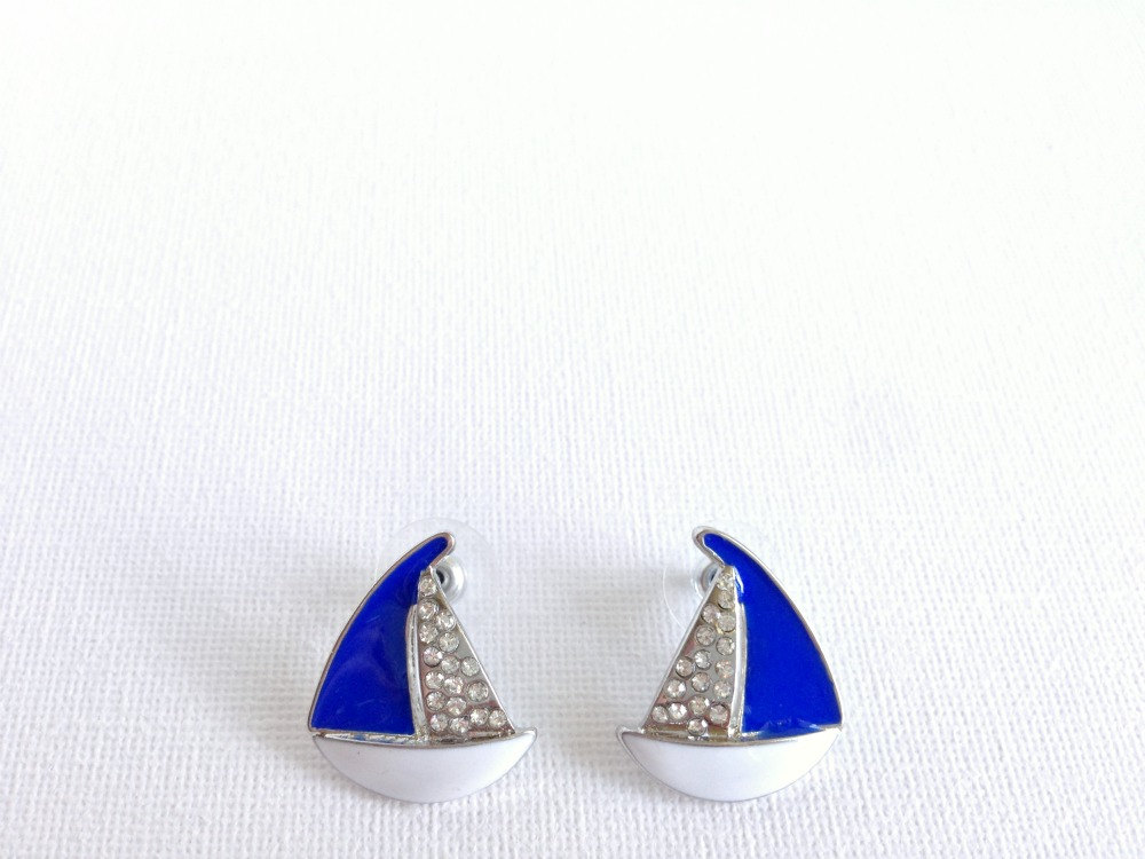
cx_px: 572
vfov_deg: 42.9
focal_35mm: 33
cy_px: 430
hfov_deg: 55.4
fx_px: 1092
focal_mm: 4.13
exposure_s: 1/30
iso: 50
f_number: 2.4
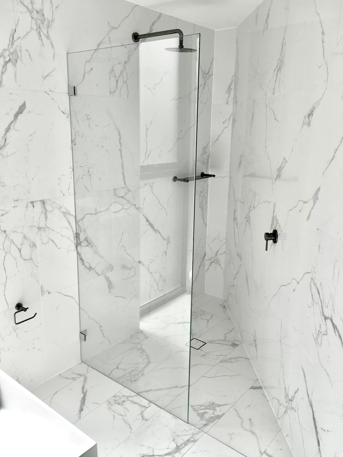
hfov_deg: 48.2
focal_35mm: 29
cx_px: 172
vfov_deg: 61.7
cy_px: 228
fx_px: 383
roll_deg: -1.1
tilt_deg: -15.5
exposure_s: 1/699
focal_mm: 4.15
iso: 25
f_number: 2.2
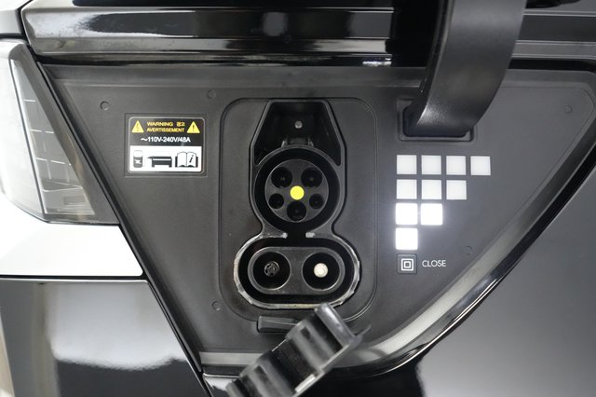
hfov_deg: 71.5
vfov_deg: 51.2
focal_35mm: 25
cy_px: 198
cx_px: 298
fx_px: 414
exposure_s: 1/160
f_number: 3.5
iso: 12800
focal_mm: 25
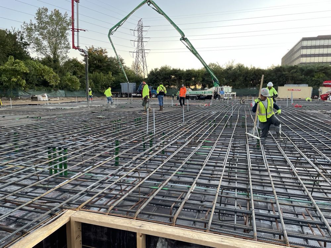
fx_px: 249
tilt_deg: -8.9
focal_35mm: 26
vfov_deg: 53.1
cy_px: 124
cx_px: 166
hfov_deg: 67.3
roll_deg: +0.4
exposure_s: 1/121
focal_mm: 4.2
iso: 64
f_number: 1.6
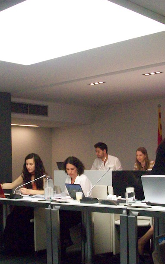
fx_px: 424
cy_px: 146
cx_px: 81
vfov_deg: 34.5
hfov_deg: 22.0
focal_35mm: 59
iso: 383
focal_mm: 5.7
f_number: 2.8
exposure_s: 1/125
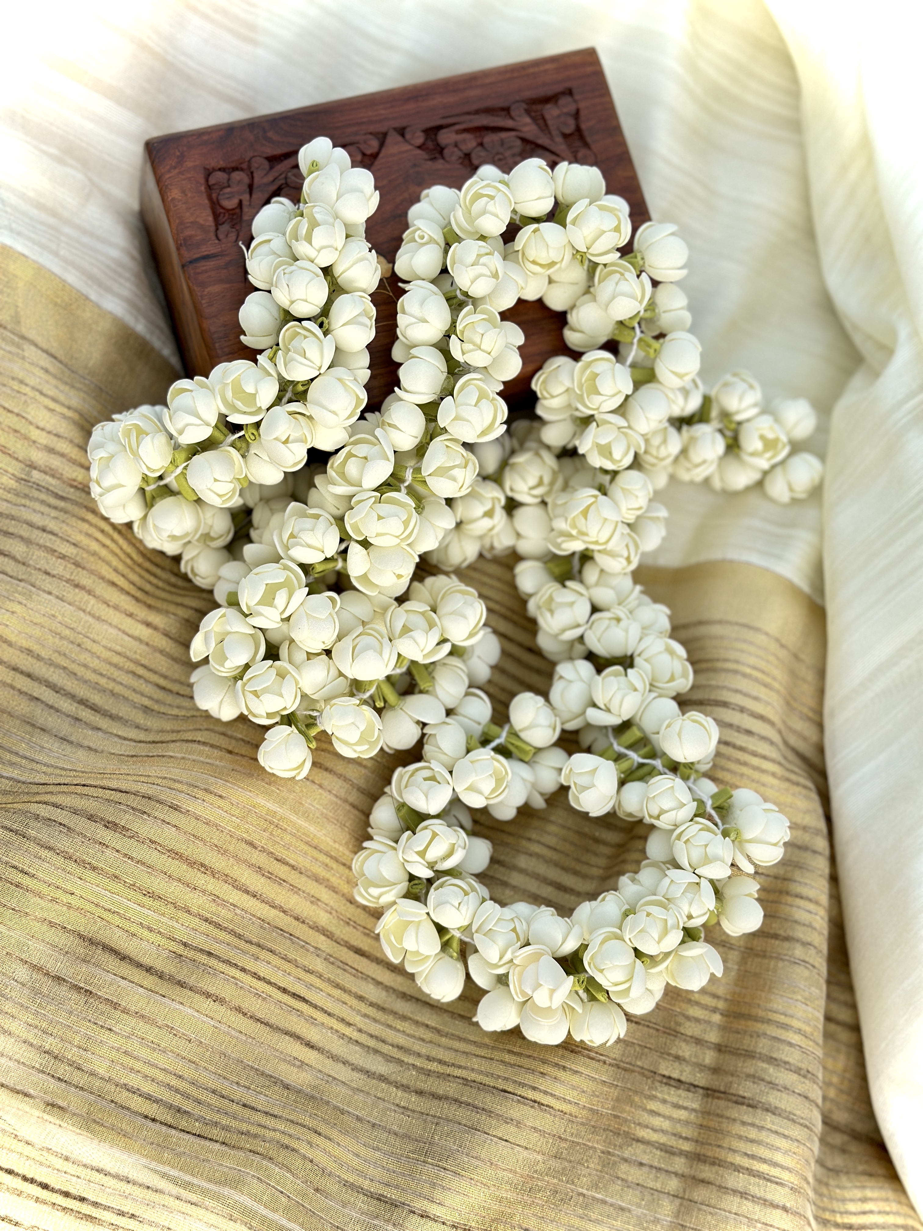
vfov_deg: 39.7
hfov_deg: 30.3
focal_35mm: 48
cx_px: 462
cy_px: 616
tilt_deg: -73.2
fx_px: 1706
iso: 80
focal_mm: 6.86
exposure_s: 1/830
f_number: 1.78
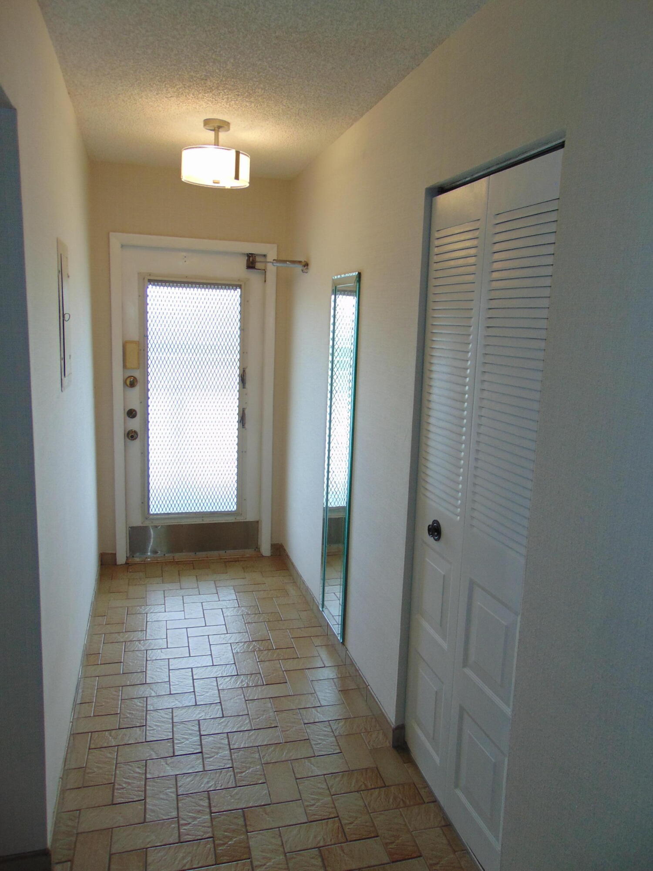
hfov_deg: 54.9
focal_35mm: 25
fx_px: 629
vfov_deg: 69.4
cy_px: 436
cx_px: 326
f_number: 3
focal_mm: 4.5
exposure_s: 1/60
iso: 80
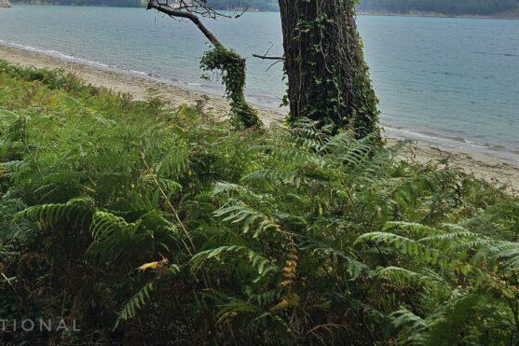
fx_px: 634
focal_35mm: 44
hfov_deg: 41.7
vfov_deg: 28.4
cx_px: 74
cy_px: -11
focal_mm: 6.3
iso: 10
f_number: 1.7
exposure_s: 1/677
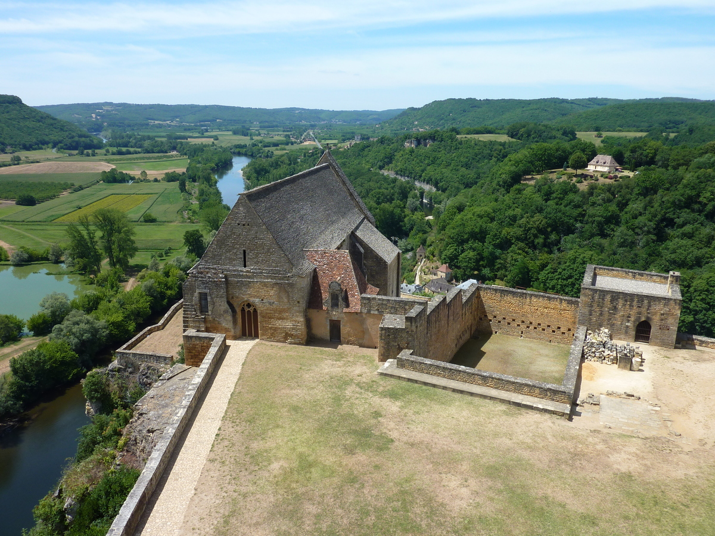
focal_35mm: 25
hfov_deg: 69.4
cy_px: 268
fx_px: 516
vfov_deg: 54.9
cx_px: 358
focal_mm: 4.1
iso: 80
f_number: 4.5
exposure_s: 1/400
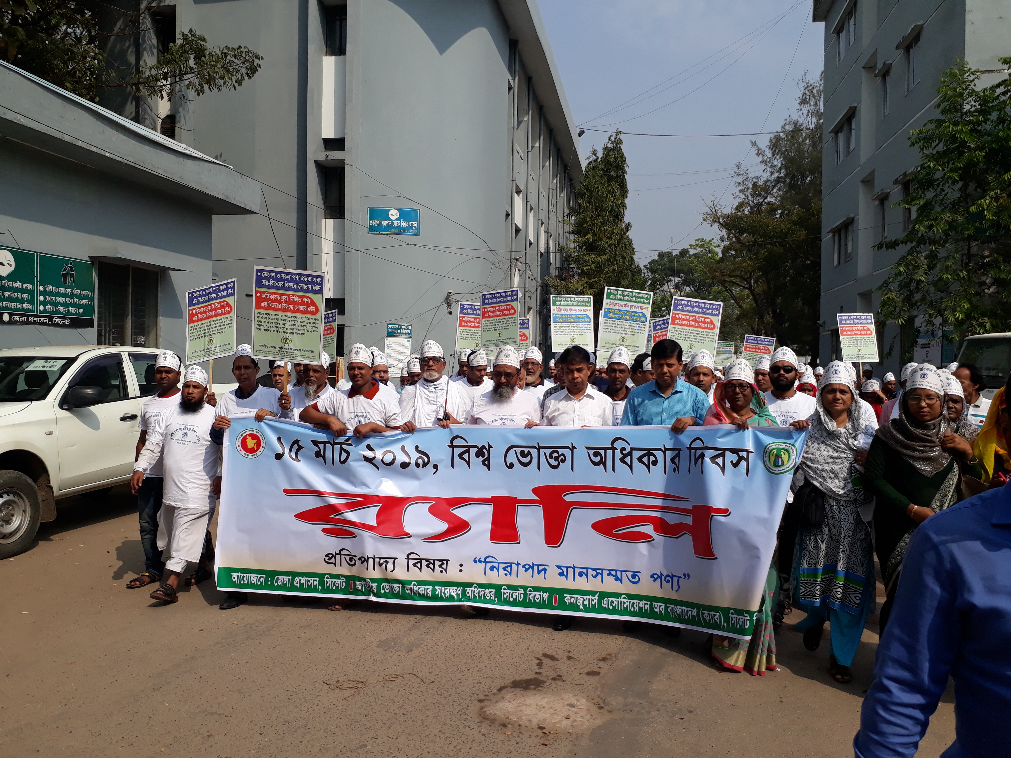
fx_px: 789
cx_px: 506
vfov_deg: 51.4
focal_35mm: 27
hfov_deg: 65.3
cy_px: 379
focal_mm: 3.6
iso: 40
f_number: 1.9
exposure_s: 1/1976
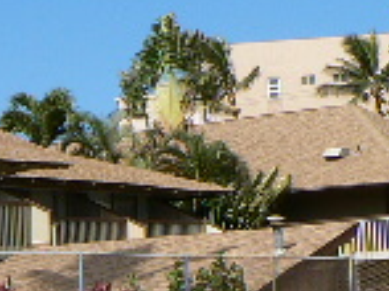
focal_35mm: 157
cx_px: -64
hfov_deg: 12.3
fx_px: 1763
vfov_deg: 9.1
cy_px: 511
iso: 80
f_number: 5.6
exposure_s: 1/400
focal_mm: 6
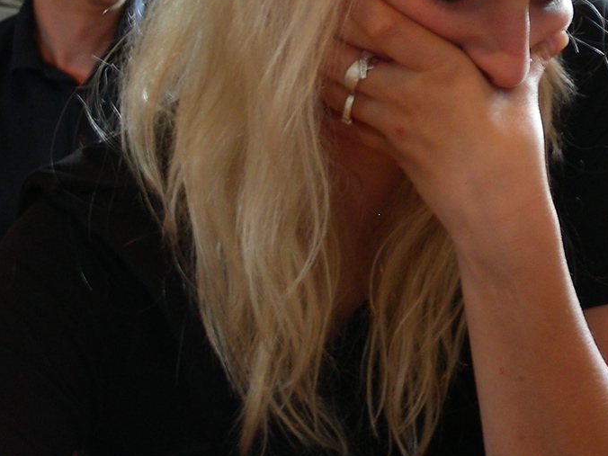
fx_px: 3284
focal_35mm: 187
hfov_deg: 10.5
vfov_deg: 7.9
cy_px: 42
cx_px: 546
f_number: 3.5
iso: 50
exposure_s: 1/9.4
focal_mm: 13.2
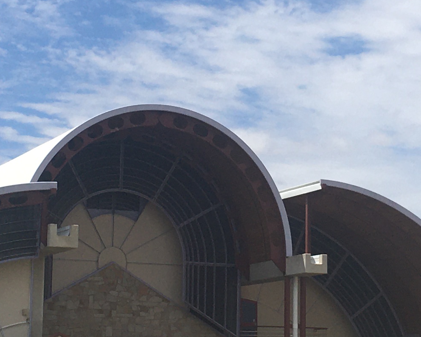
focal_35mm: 115
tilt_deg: +9.5
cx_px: 239
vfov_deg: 13.4
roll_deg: -0.2
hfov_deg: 16.7
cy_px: 167
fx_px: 1433
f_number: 2.2
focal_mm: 4.15
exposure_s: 1/3205
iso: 25
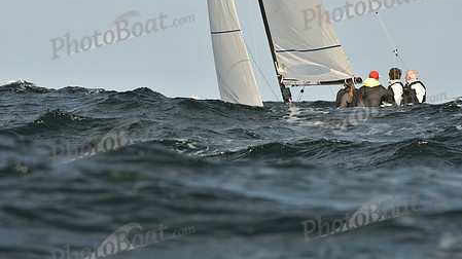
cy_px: 71
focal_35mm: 298
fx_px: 3649
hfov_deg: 7.2
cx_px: 249
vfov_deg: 4.1
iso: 320
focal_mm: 220
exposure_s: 1/1600
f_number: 7.1
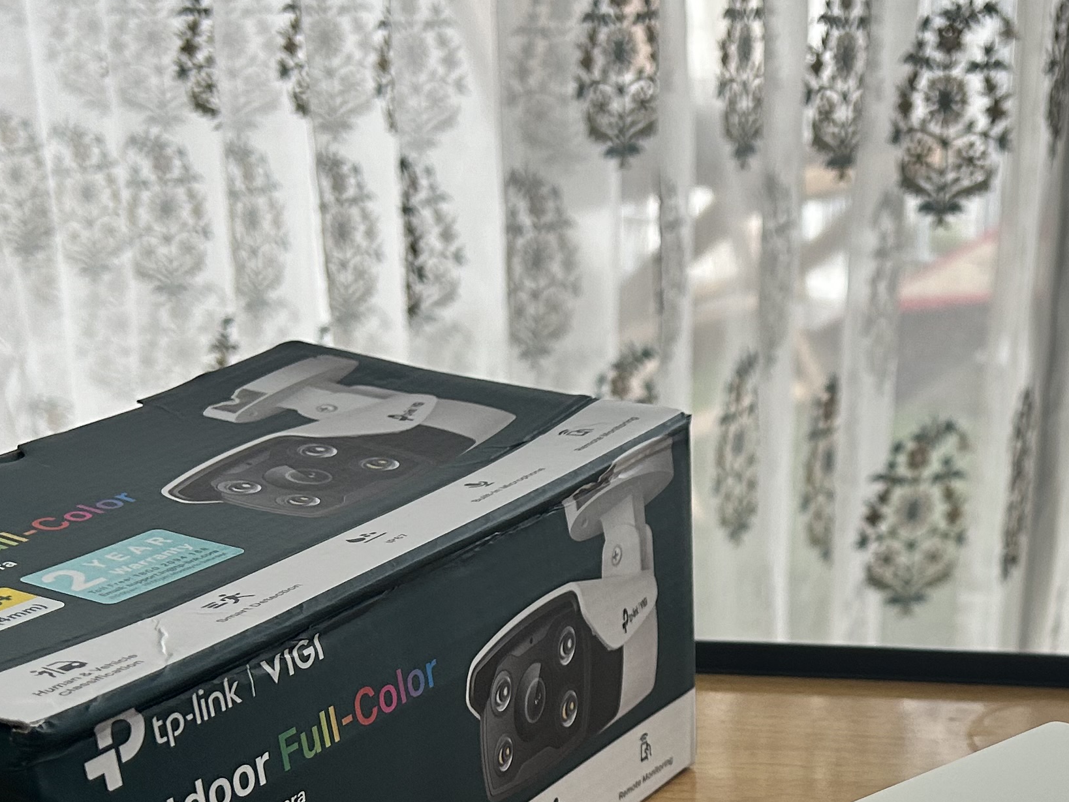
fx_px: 1977
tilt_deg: -22.0
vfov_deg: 22.5
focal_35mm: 64
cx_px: 831
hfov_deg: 29.7
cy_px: 690
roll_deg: -1.6
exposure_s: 1/100
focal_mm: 5.7
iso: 100
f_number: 1.5
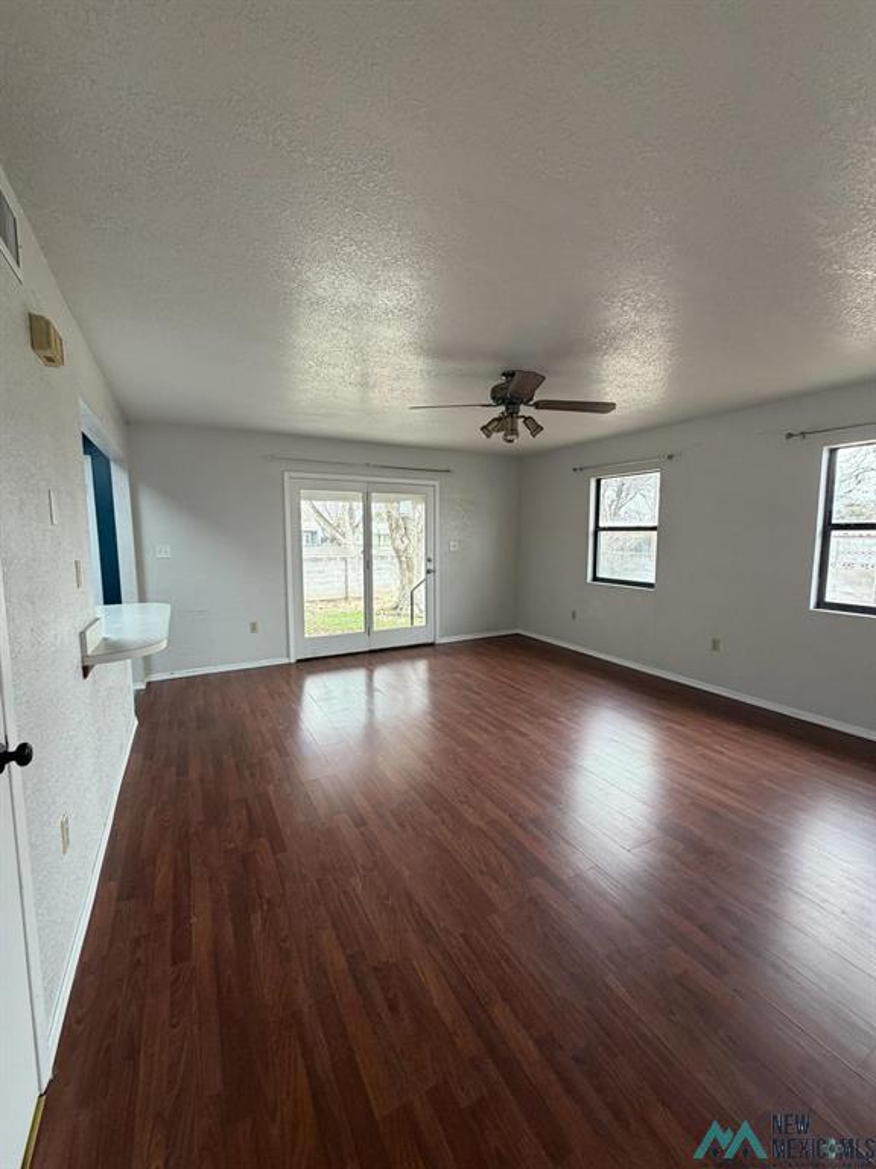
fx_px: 472
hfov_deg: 85.7
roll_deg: +0.7
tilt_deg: -5.9
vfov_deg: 102.1
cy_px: 584
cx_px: 438
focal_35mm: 14
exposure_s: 1/121
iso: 160
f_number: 2.2
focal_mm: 2.22
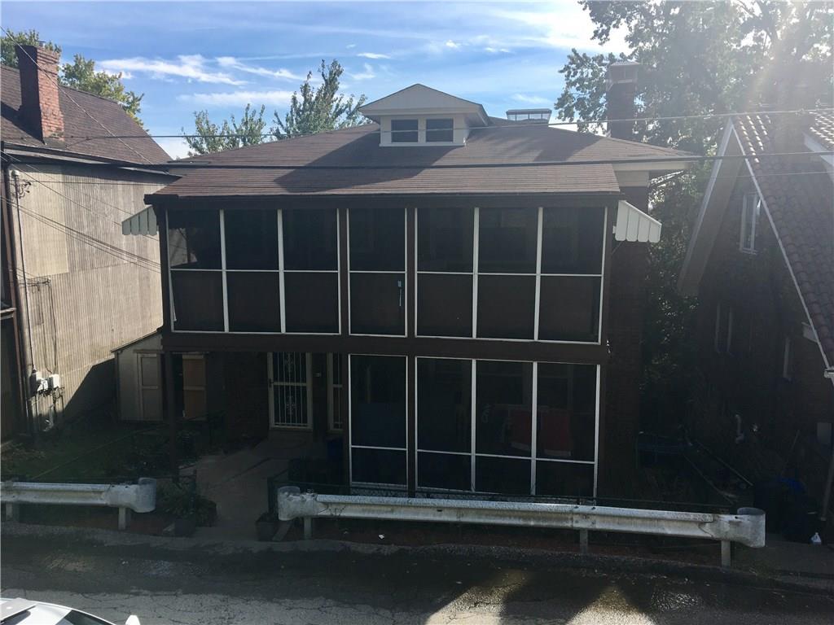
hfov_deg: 61.7
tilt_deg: -9.9
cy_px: 312
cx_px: 417
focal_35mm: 29
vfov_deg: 48.2
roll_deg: +0.0
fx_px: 699
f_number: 2.2
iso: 25
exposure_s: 1/1221
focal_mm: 4.15
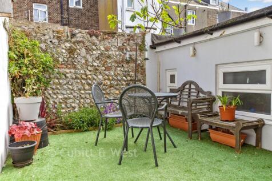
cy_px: 90
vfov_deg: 46.4
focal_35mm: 28
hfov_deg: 65.5
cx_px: 136
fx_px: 211
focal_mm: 19
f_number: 8
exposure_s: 1/160
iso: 200
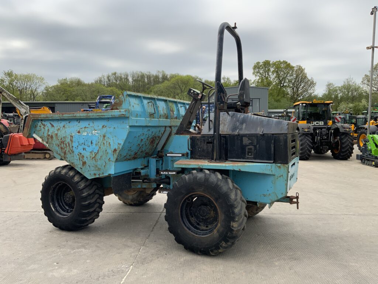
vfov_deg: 48.2
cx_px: 189
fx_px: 317
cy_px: 142
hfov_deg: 61.7
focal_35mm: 29
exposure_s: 1/1786
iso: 16
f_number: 1.8
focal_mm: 3
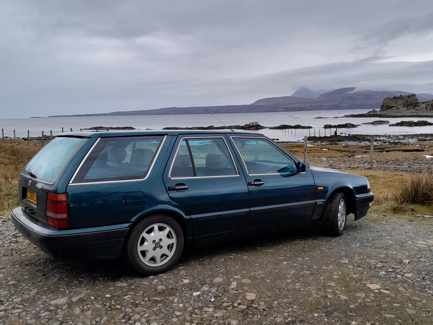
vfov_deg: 51.4
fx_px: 338
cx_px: 216
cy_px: 162
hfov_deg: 65.3
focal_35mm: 27
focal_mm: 4
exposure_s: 1/102
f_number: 1.8
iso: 40
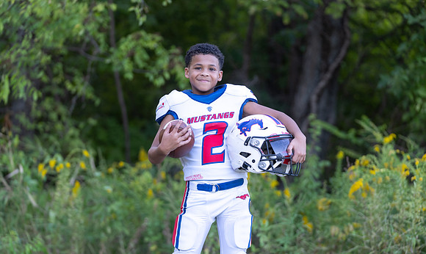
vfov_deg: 9.5
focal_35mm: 133
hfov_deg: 15.9
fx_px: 1526
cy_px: 140
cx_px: 211
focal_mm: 118
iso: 320
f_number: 2.8
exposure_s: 1/320
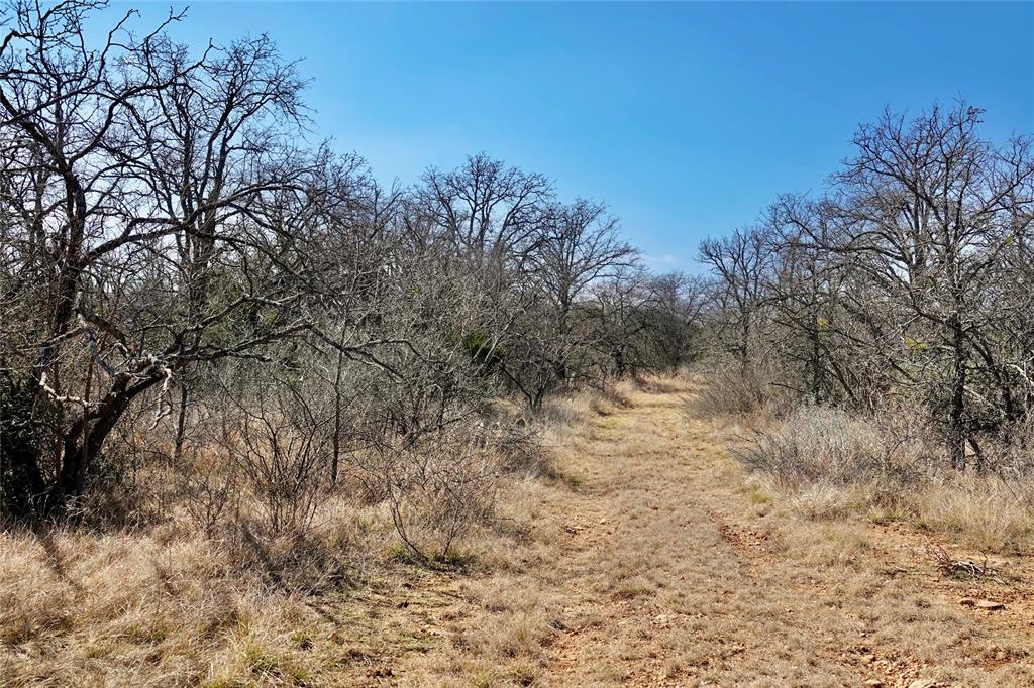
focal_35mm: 44
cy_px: 344
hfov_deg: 44.5
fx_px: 1263
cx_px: 517
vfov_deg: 30.5
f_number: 4
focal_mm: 16.31
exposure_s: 1/640
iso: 100
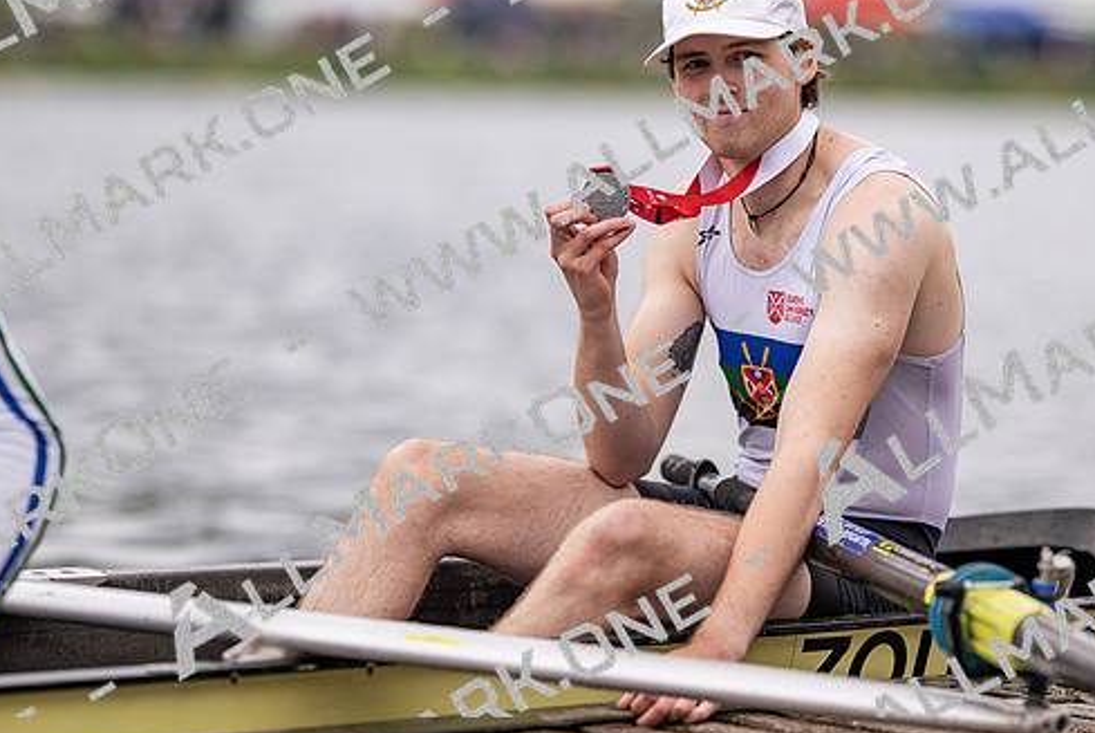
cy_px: 333
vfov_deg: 8.6
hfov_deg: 12.8
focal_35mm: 160
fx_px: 4871
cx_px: 625
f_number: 1.8
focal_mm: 135
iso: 64
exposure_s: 1/1000
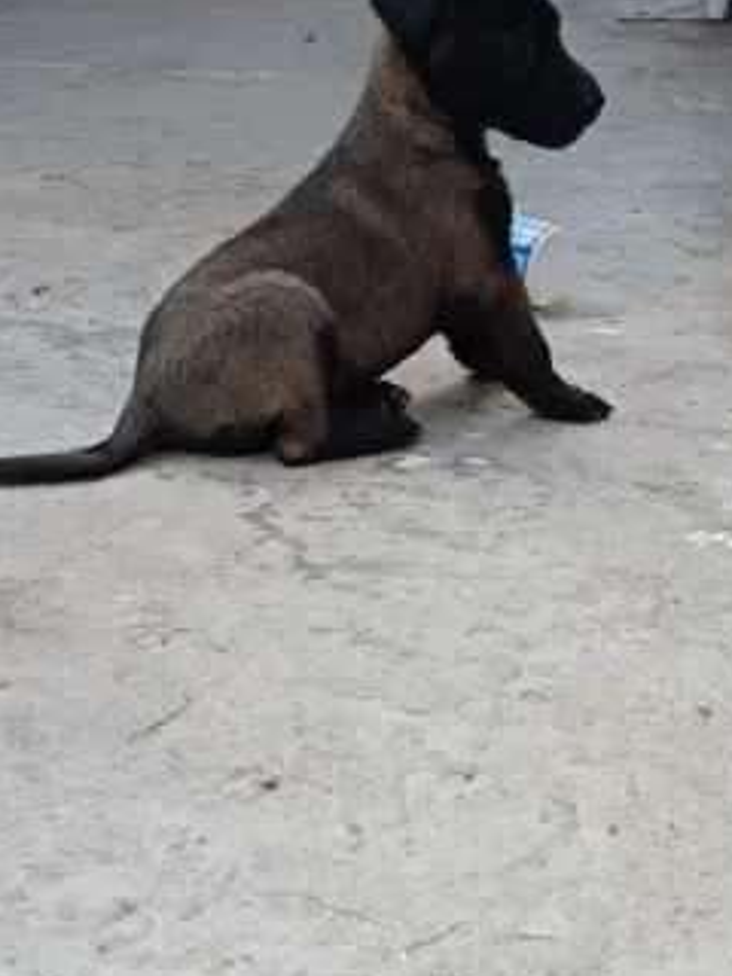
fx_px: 2115
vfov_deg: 26.0
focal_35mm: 75
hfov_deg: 19.6
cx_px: 400
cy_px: 433
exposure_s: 1/100
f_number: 1.75
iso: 225
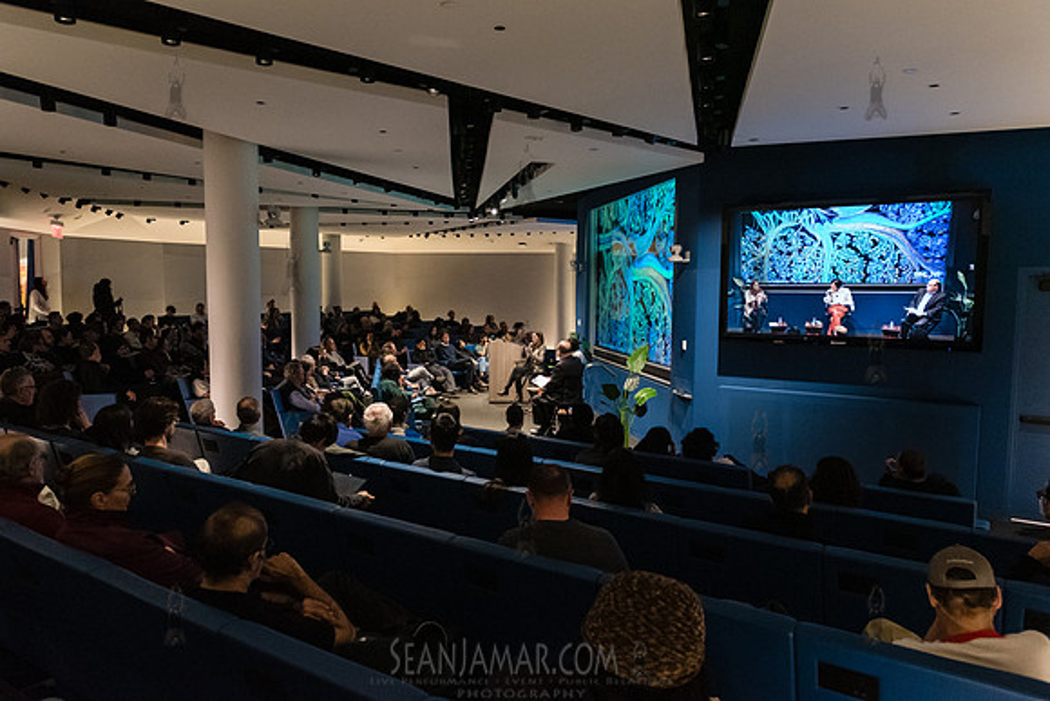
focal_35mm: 25
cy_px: 350
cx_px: 507
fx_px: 743
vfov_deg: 50.5
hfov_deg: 70.5
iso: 6400
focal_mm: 24
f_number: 4
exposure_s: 1/160
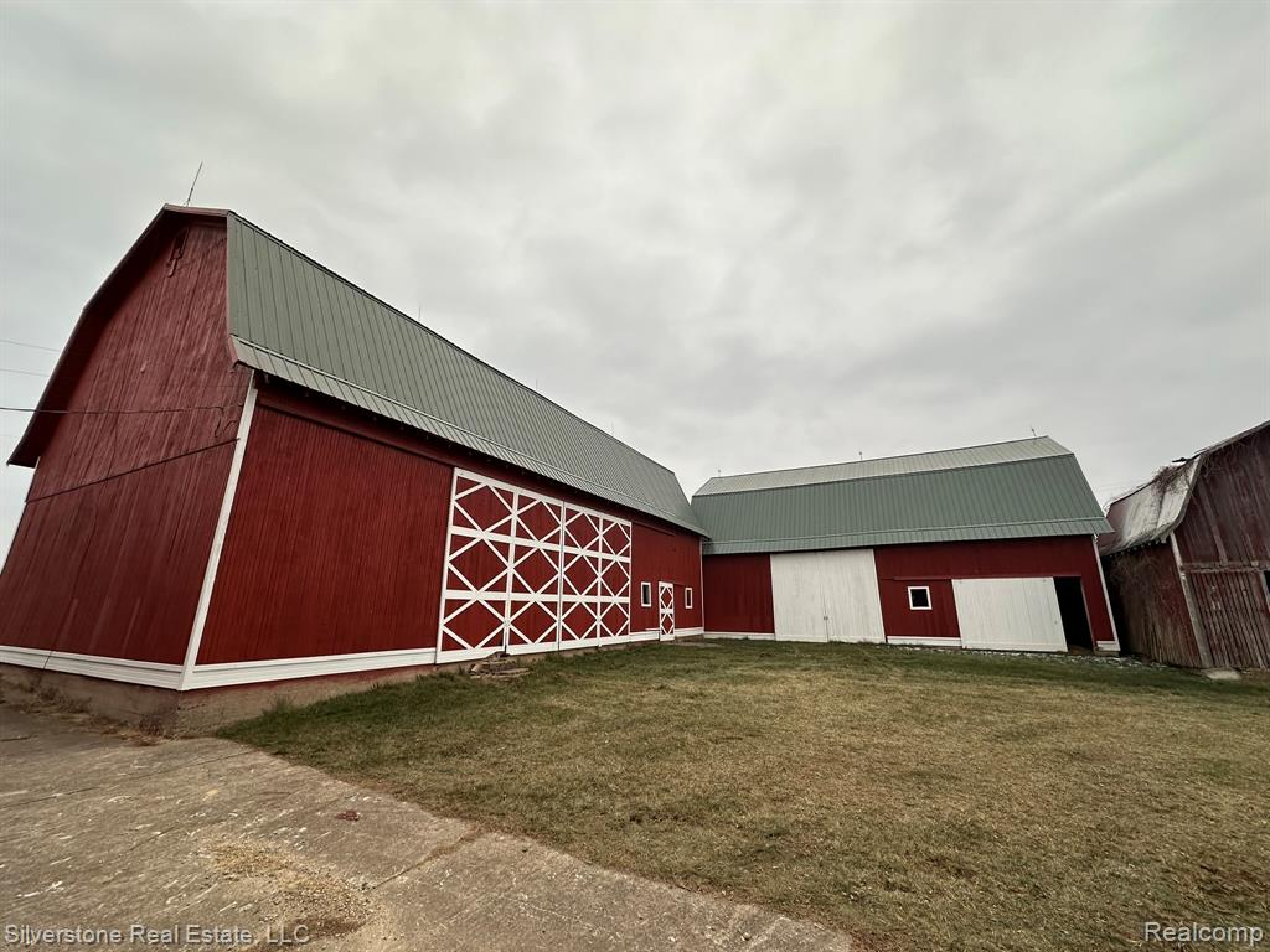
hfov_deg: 102.1
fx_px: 514
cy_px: 476
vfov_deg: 85.7
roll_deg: -0.1
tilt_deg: +14.5
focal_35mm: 14
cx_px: 635
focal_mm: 2.22
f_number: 2.2
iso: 40
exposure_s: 1/157
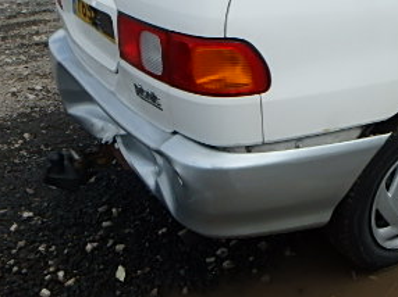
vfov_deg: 30.0
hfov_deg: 37.2
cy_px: 56
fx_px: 540
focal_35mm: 47
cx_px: 374
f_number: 6
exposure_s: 1/400
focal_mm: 3.7
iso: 125
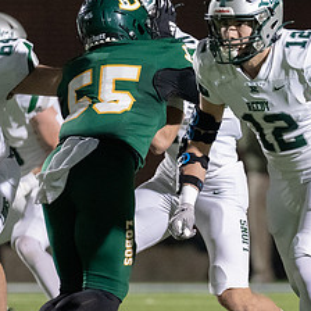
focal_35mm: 739
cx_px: 298
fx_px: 7512
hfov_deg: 2.4
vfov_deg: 2.4
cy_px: 200
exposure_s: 1/1250
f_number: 2.8
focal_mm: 200
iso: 4000
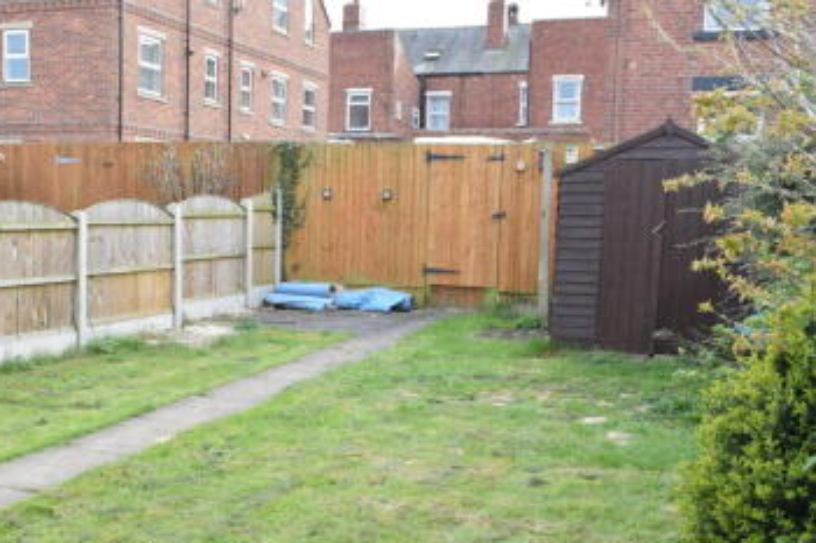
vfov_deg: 27.4
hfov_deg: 39.8
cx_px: 263
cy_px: 351
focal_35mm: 49
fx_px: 1110
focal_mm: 24
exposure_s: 1/200
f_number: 9
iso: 800
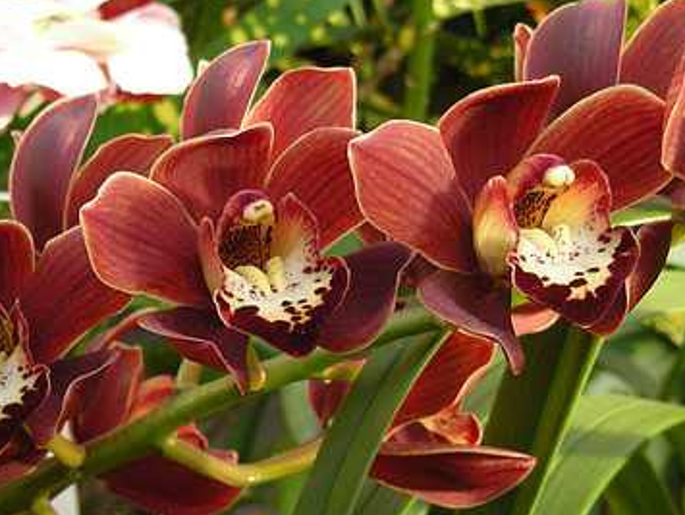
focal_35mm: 124
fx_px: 2456
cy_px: 321
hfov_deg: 15.9
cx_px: 274
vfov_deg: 12.0
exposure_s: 1/76.3
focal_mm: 12.3
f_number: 3.9
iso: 136
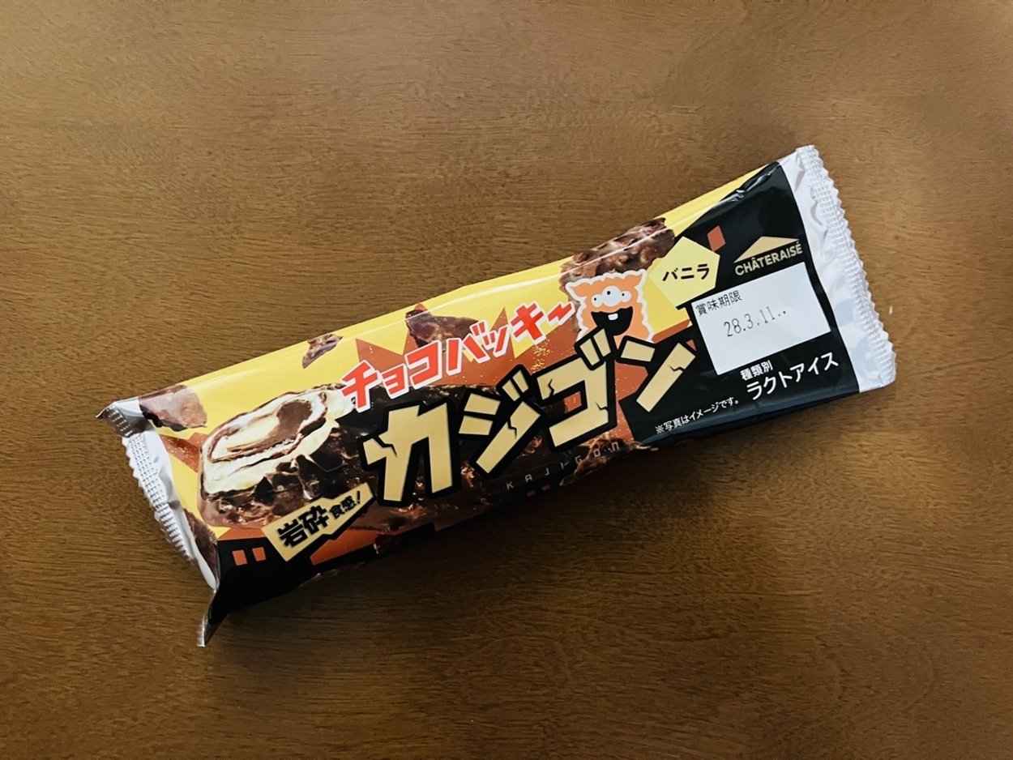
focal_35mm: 28
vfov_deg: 49.8
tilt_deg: -82.3
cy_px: 380
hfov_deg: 63.4
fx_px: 820
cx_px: 506
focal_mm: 3.99
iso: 640
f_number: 1.8
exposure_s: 1/23
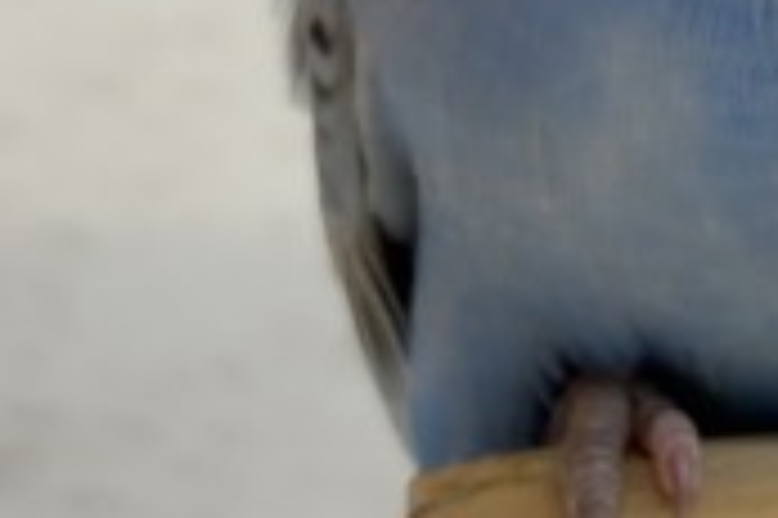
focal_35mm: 200
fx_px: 4318
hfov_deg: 10.0
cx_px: 1115
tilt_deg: -3.6
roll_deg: +1.4
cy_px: -329
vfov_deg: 6.7
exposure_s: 1/100
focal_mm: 5.96
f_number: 1.6
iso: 80
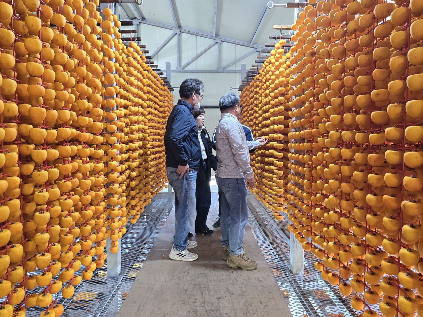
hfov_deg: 73.9
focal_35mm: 23
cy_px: 158
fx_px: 281
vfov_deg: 58.9
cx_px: 212
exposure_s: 1/120
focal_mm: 6.3
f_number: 1.7
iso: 320
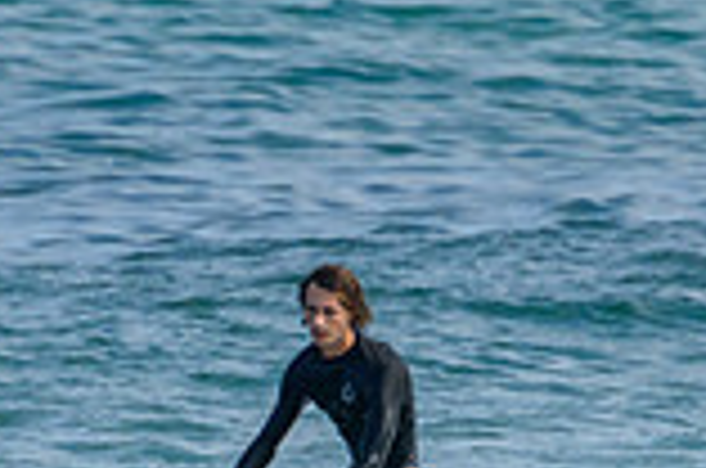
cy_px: 601
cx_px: 238
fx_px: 62413
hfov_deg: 0.6
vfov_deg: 0.4
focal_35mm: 3189
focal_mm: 800
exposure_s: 1/2000
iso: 1400
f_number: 11
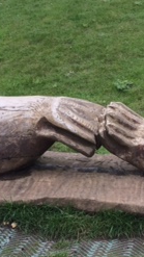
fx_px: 556
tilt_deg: -25.0
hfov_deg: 14.7
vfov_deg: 25.8
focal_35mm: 82
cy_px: 158
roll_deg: +2.6
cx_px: 85
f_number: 2.2
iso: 32
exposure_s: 1/370
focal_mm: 4.15
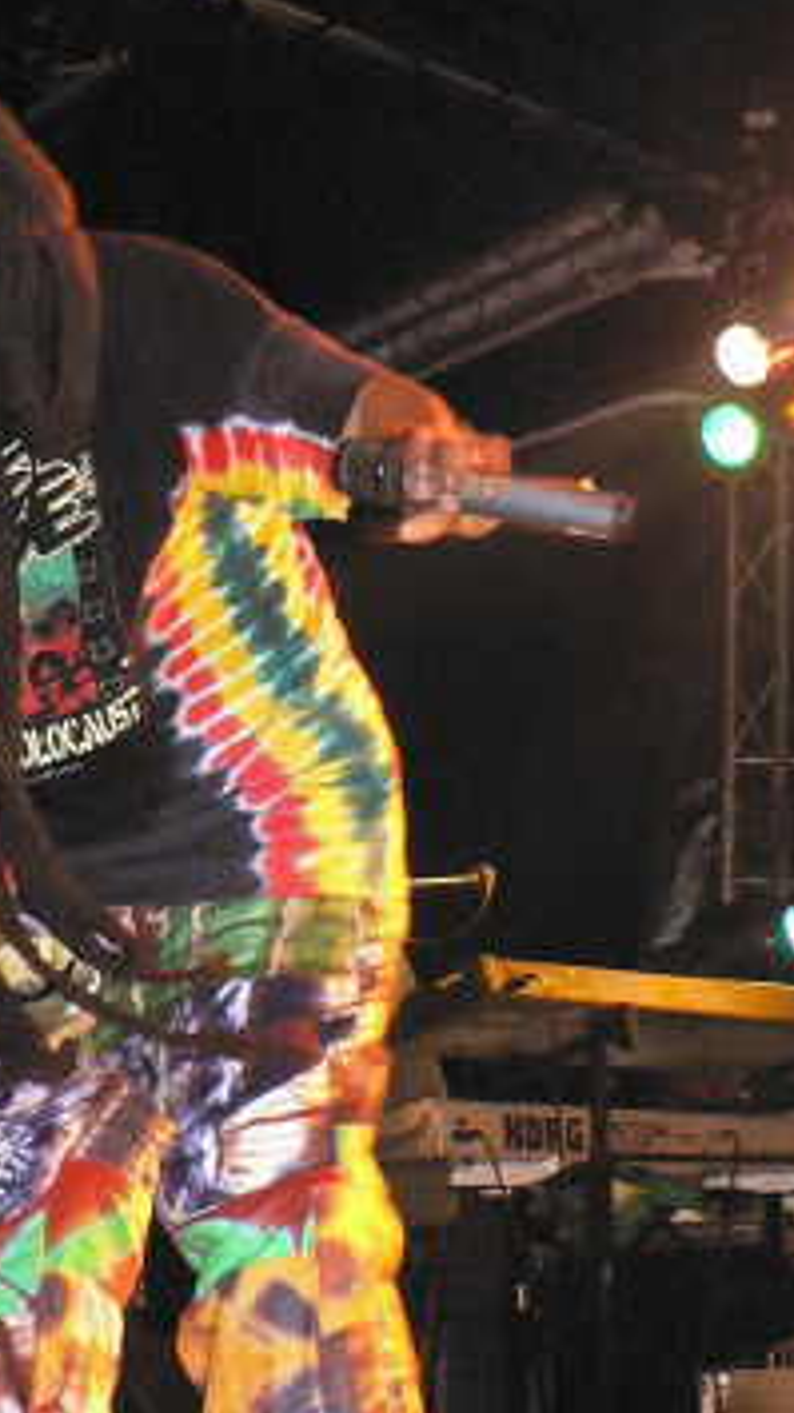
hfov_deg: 19.2
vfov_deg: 34.2
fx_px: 2284
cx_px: 18
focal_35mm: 61
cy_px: 854
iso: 400
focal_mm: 6
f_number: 2.8
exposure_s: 1/60
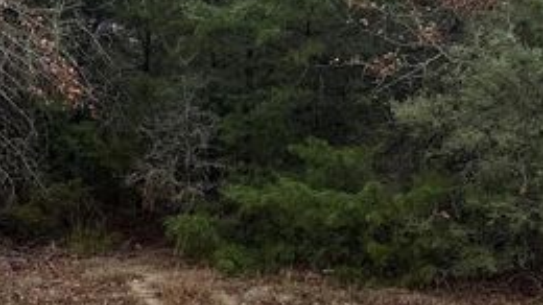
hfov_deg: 31.4
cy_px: 114
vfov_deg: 17.9
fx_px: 964
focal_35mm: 67
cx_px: 251
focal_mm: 6.76
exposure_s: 1/1770
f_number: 1.78
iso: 80
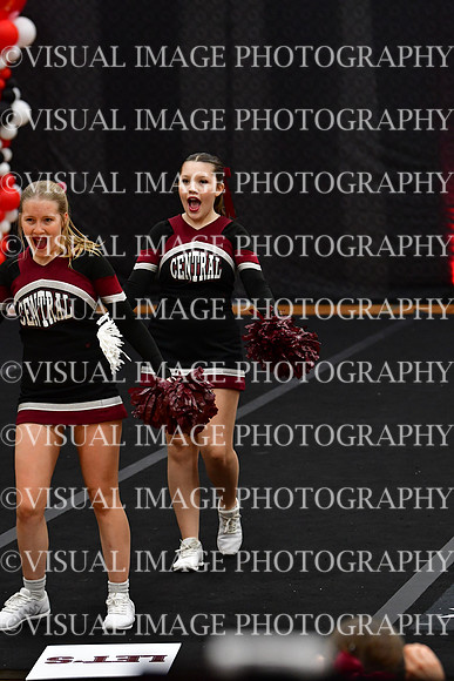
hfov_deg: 7.0
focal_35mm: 195
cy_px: 340
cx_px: 227
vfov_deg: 10.5
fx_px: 3686
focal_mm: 130
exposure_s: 1/500
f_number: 4
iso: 4000
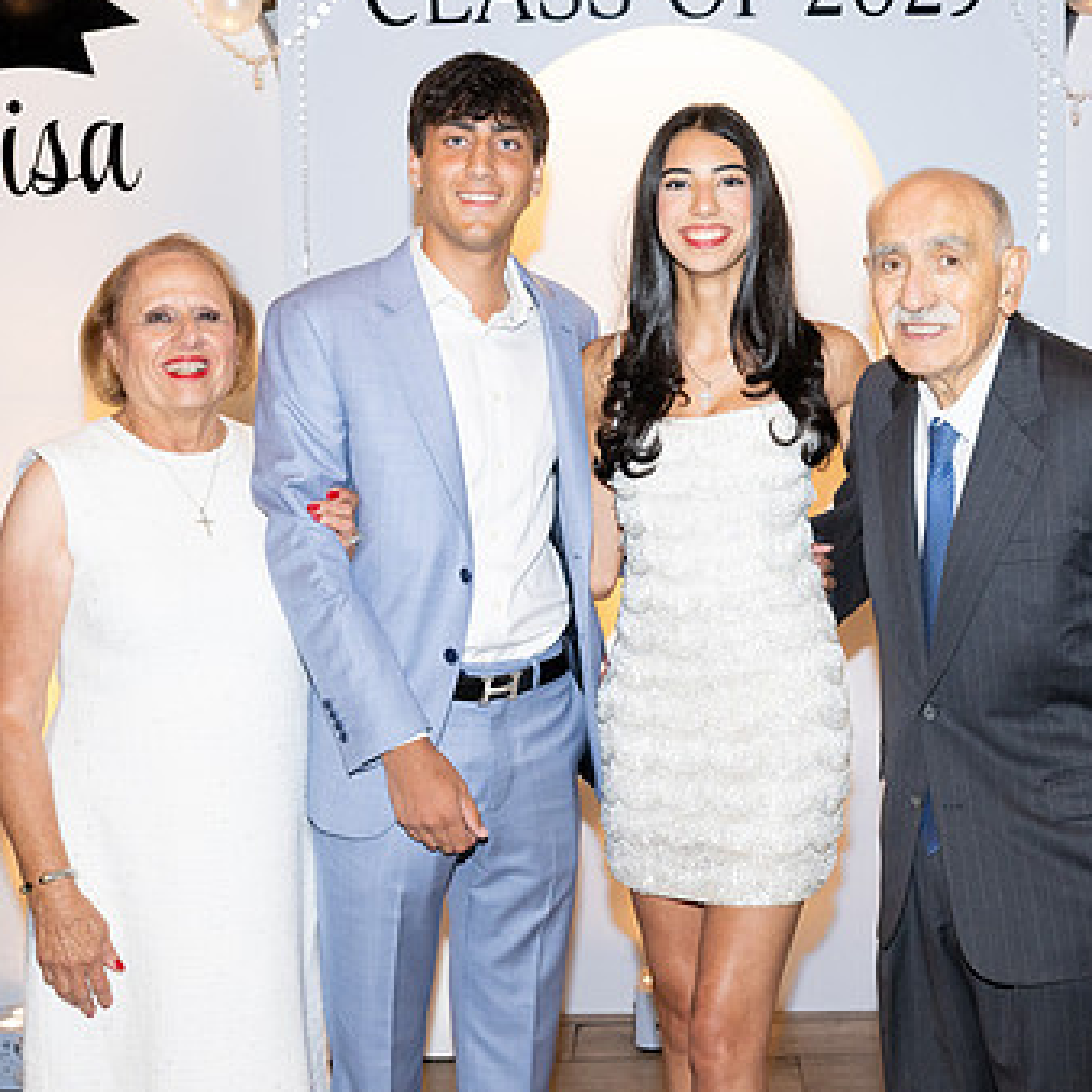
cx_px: 688
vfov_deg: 28.2
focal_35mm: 61
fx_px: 2177
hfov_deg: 28.1
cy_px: 552
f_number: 5.6
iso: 1000
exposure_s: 1/80
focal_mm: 39
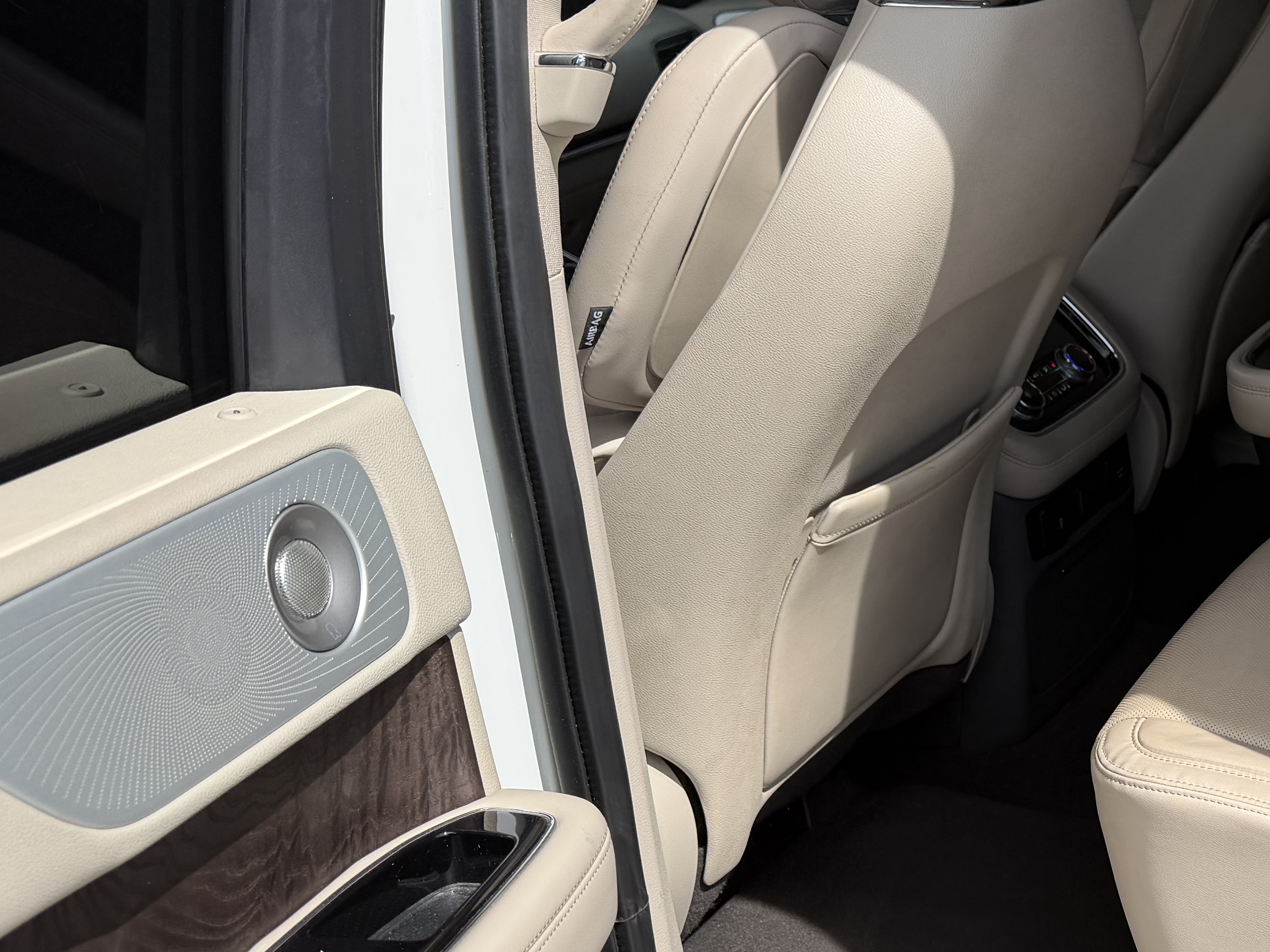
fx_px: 1908
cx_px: 1299
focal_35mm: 52
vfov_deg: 28.0
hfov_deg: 33.4
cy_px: 484
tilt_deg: -20.8
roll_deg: +2.8
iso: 80
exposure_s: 1/3021
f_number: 1.78
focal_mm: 6.76
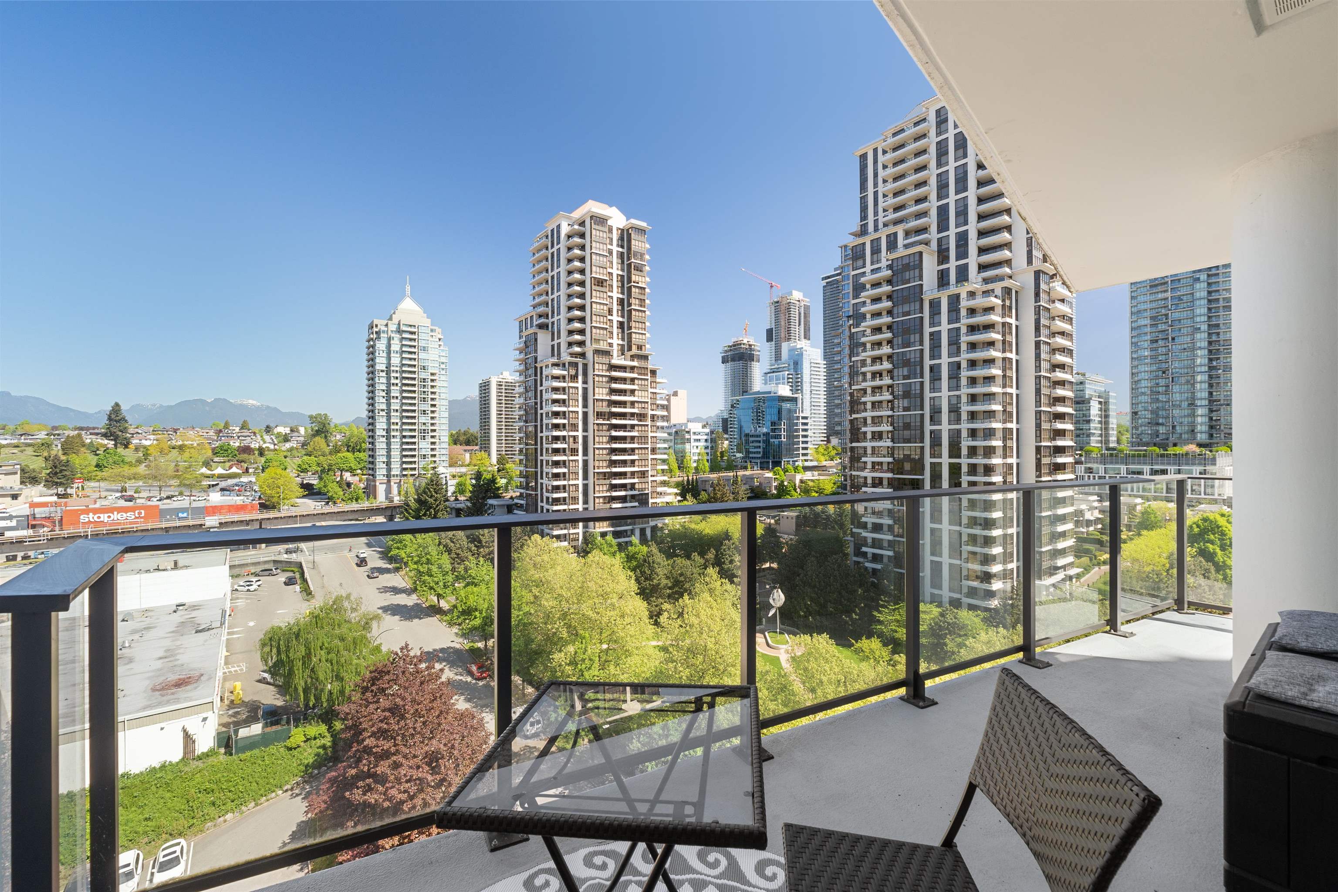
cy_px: 446
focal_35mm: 15
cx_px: 669
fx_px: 557
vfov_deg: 77.3
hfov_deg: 100.4
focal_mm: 10
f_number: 7.1
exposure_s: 1/30
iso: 200
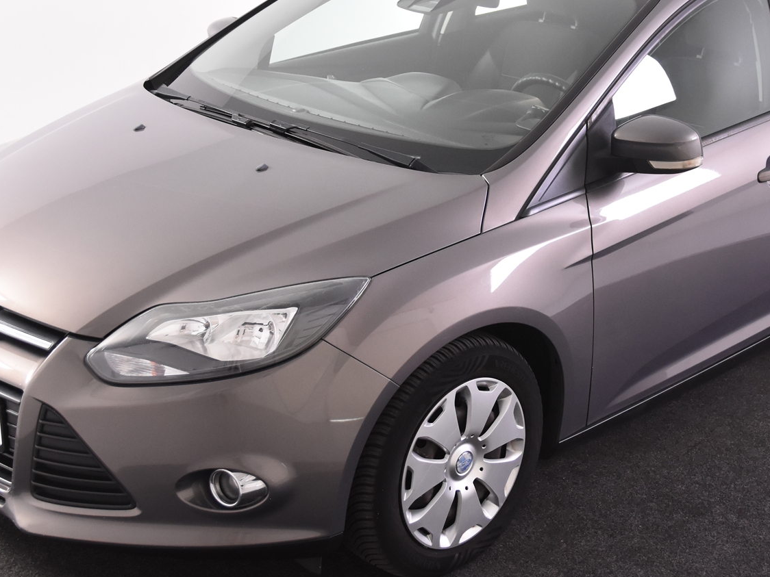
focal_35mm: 69
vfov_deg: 21.3
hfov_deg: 28.1
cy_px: 219
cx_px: 486
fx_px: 1535
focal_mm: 28
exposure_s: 1/60
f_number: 4
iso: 1600
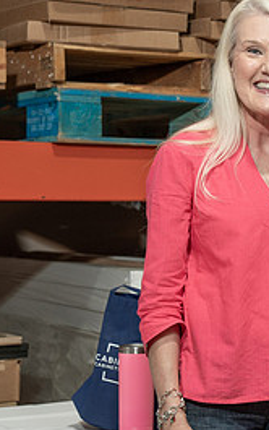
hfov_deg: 11.9
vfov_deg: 19.3
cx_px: 298
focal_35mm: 108
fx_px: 1265
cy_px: 206
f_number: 4
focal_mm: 46
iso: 800
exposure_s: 1/100
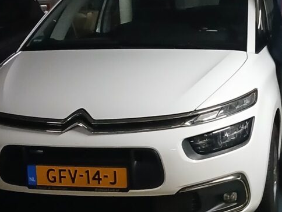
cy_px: 68
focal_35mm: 55
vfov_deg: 26.4
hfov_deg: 34.1
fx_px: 449
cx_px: 215
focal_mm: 3.98
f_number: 1.8
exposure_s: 1/20
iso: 800
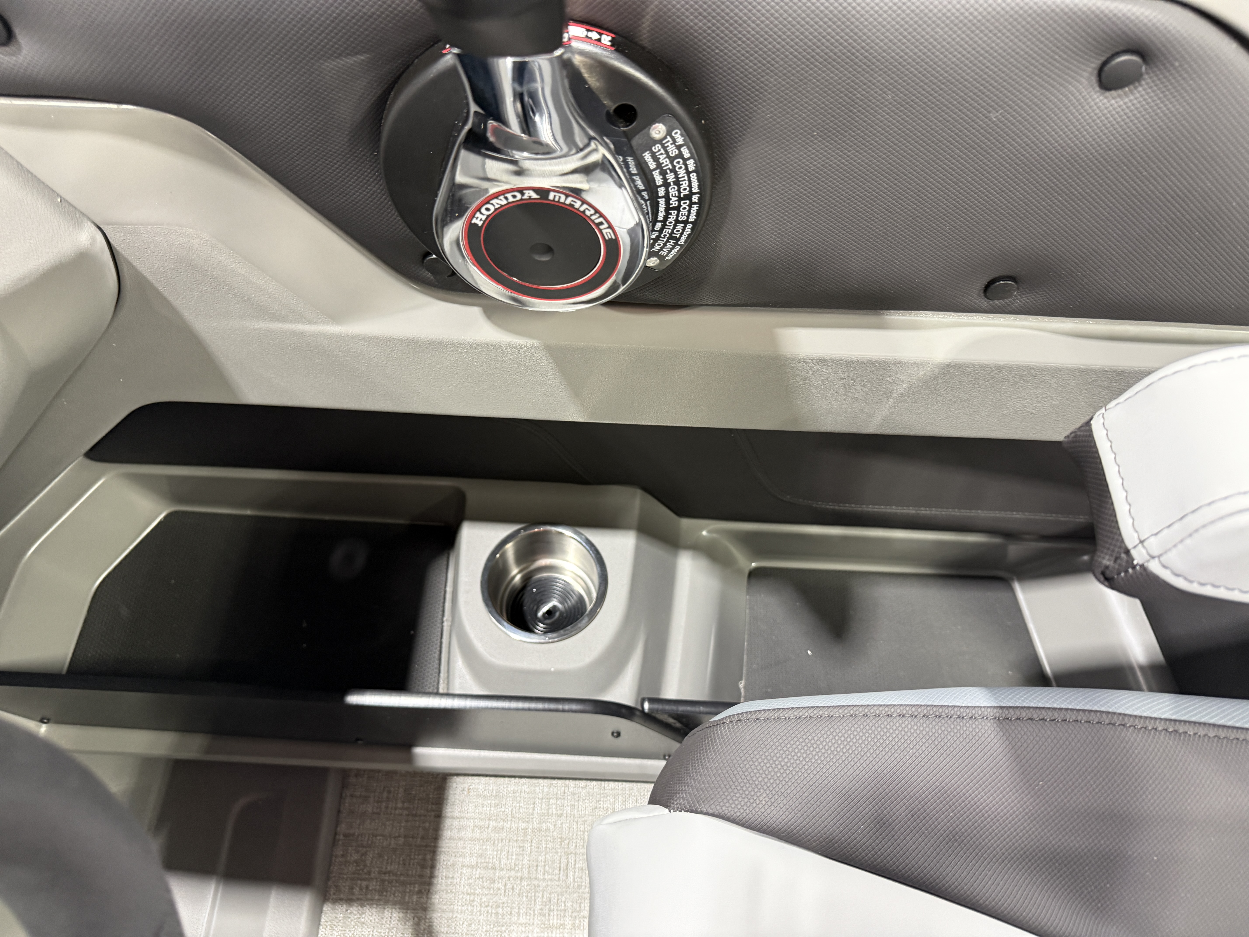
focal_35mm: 24
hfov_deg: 71.6
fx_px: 866
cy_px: 468
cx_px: 624
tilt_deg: -59.1
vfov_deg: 56.8
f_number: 1.78
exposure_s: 1/60
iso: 320
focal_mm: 6.76
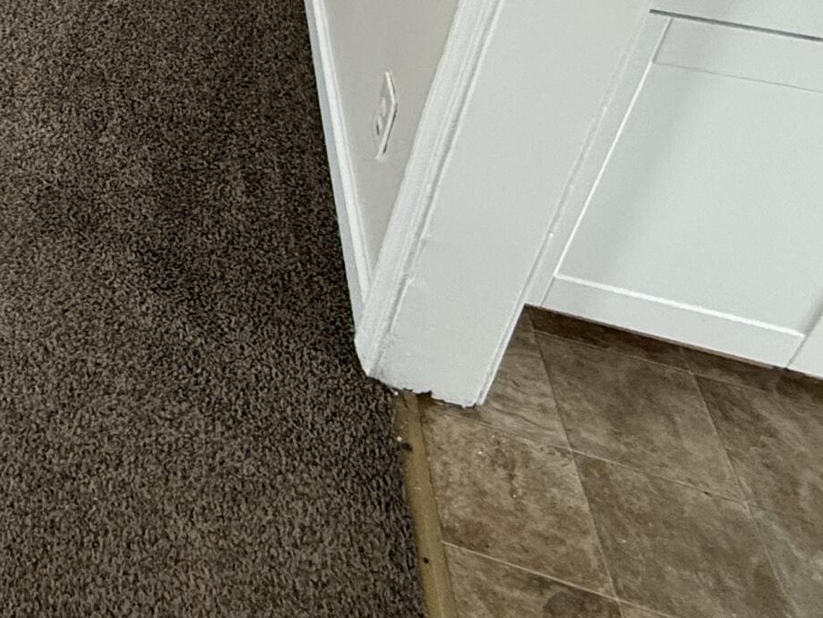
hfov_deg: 31.0
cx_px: -273
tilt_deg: -26.0
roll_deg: +2.8
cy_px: -255
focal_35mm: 46
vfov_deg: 25.5
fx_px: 1094
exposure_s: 1/99
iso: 320
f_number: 2.2
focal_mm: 2.22
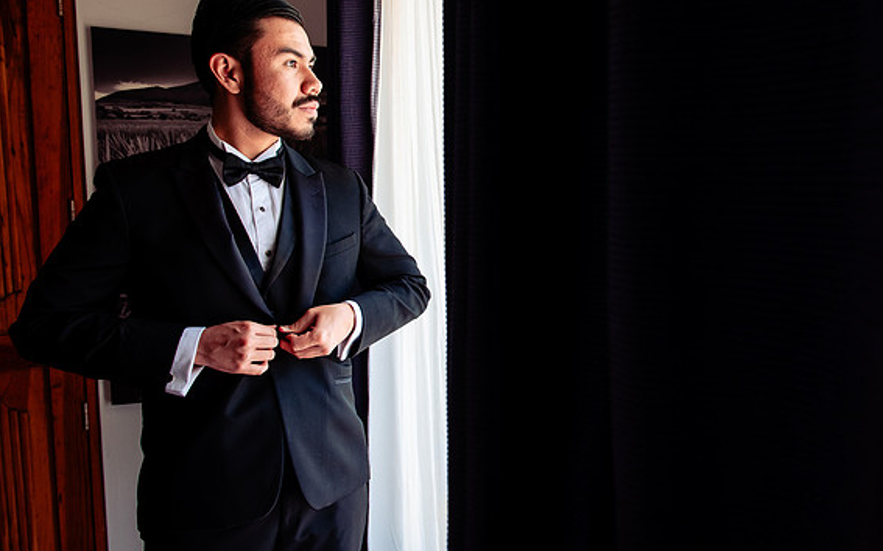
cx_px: 533
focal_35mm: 30
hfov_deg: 62.3
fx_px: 722
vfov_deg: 41.8
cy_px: 264
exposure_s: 1/250
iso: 800
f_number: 3.5
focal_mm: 24
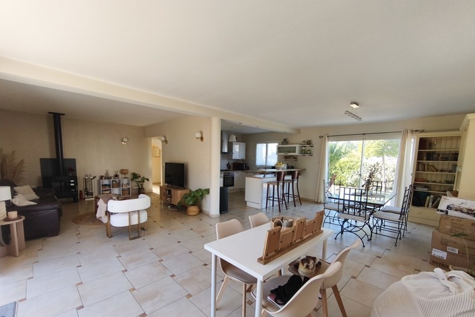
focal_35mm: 16
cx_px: 237
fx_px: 211
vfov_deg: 73.4
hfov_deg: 96.7
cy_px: 180
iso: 80
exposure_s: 1/100
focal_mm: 1.91
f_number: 2.2
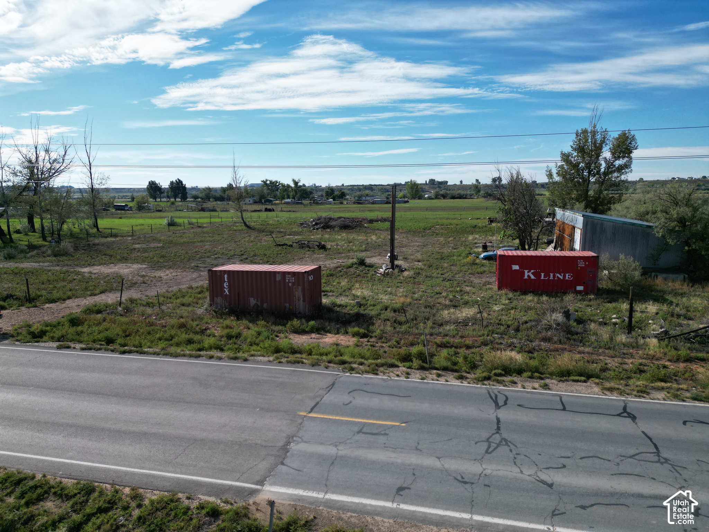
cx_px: 354
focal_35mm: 24
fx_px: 492
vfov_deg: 56.8
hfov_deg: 71.6
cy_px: 266
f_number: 1.7
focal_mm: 6.72
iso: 200
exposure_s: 1/5000
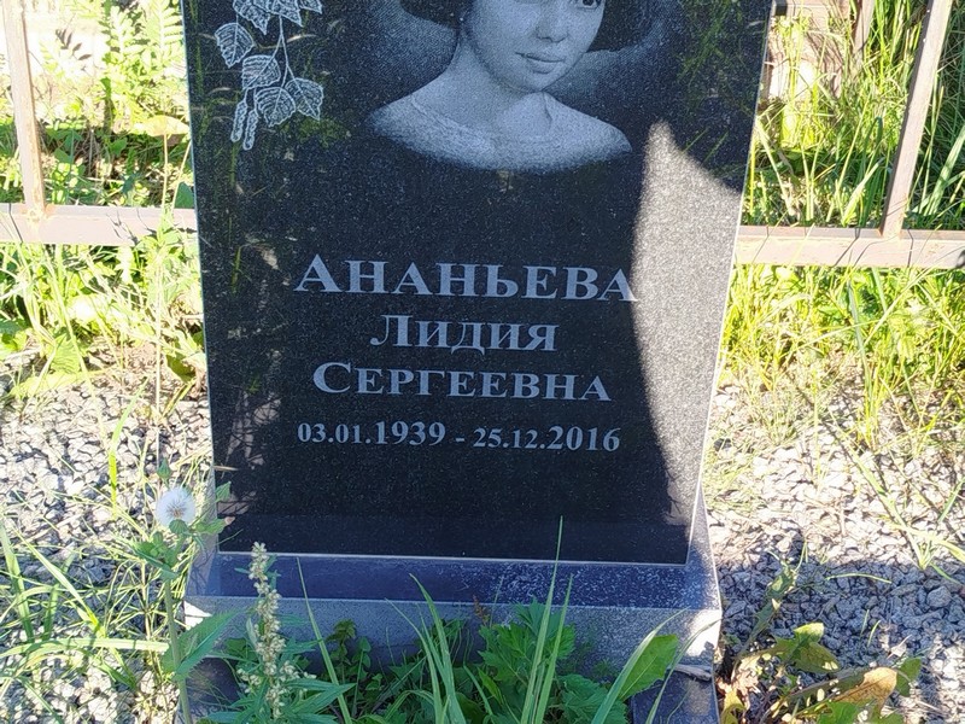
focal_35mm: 60
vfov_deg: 24.4
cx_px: 482
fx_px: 1673
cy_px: 362
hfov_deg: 32.2
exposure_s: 1/160
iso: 50
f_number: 1.7
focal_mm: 5.31
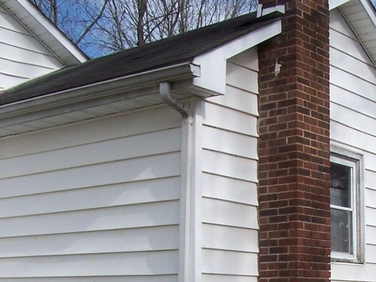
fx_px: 1064
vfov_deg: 14.9
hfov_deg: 19.9
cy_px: 263
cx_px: 294
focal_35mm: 98
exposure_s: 1/750
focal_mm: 6.3
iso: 80
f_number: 4
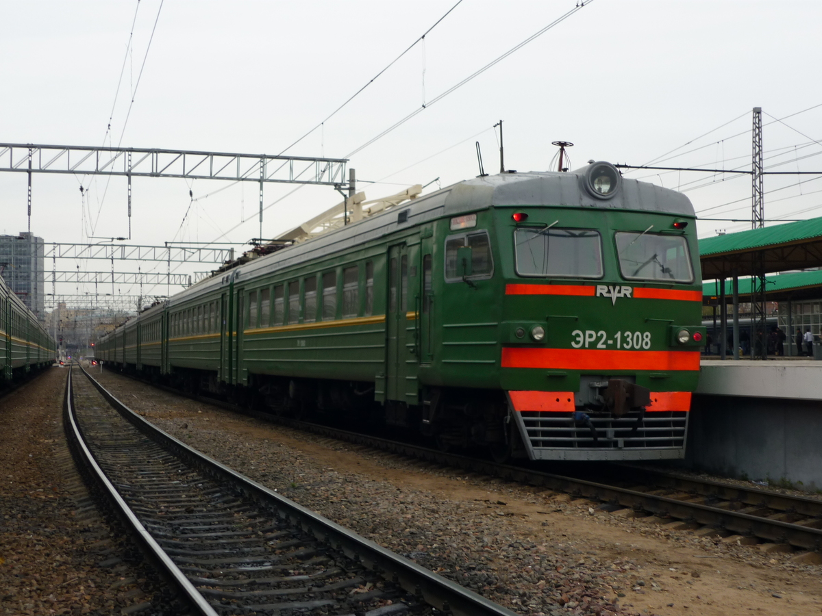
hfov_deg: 34.3
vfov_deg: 26.1
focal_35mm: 56
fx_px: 1330
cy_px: 308
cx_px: 411
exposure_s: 1/40
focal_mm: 9.2
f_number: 3.4
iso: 100
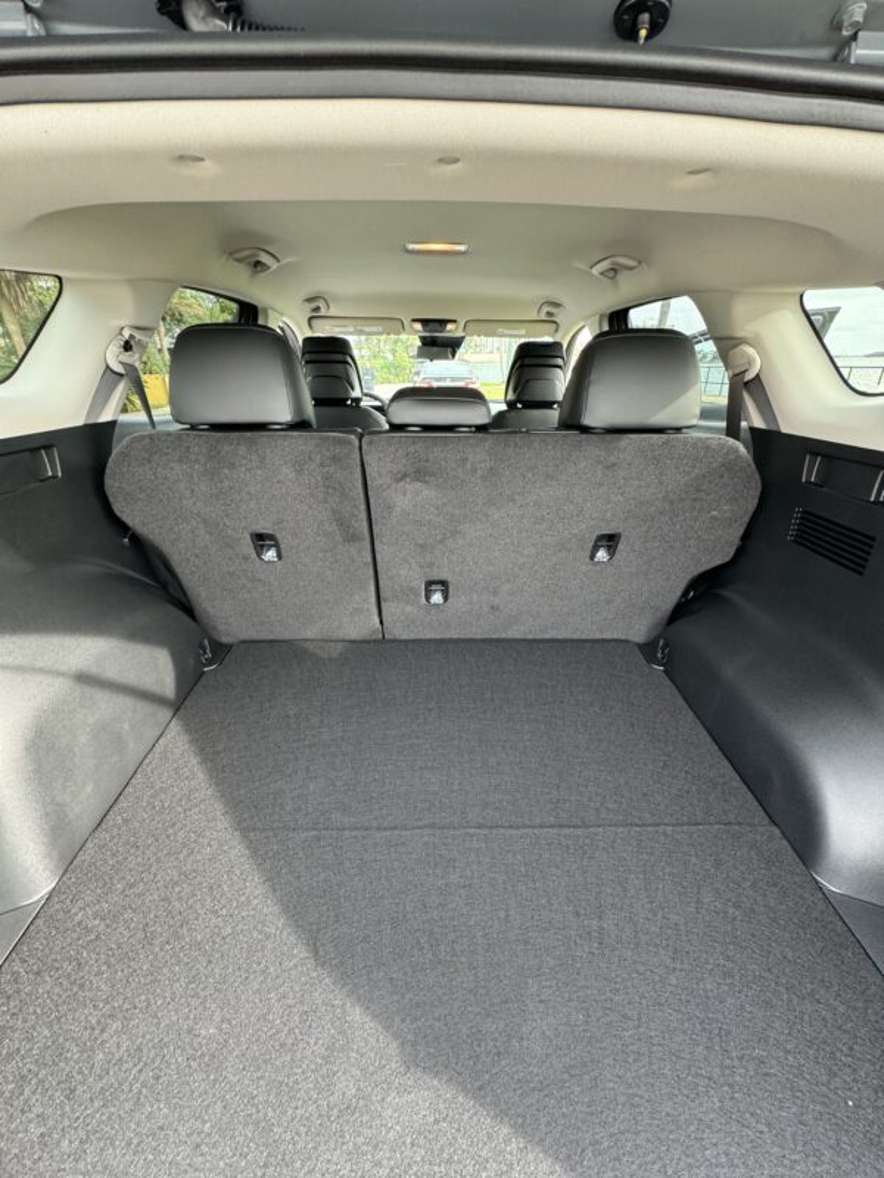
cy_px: 589
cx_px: 442
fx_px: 477
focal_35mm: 14
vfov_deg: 102.1
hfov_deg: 85.7
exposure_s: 1/99
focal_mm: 2.22
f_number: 2.2
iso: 200
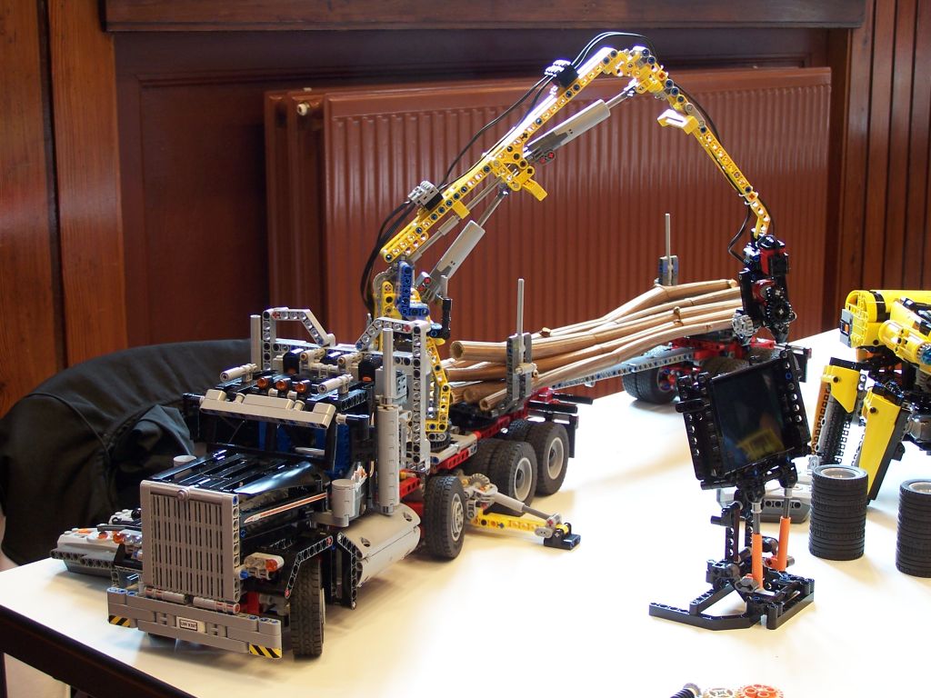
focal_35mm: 59
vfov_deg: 24.8
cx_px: 466
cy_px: 349
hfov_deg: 32.7
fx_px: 1587
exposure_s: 1/4
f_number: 3.1
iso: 80
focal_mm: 9.8
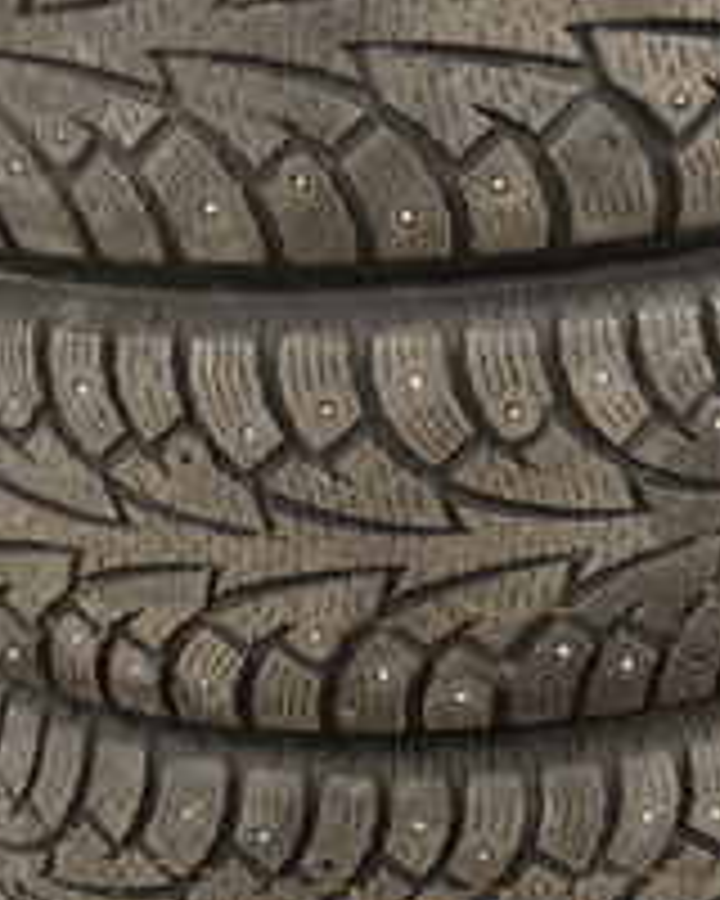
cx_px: 407
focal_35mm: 66
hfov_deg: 23.1
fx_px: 1758
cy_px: 508
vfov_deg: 28.7
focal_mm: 6.83
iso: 200
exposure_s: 1/50
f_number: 1.4
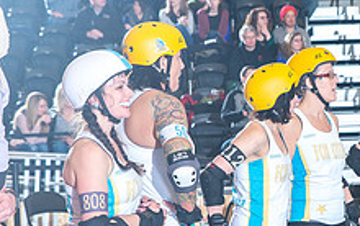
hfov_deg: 11.1
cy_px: 153
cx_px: 265
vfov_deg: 7.0
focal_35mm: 188
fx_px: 1846
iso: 500
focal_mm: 70
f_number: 5.6
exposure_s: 1/160
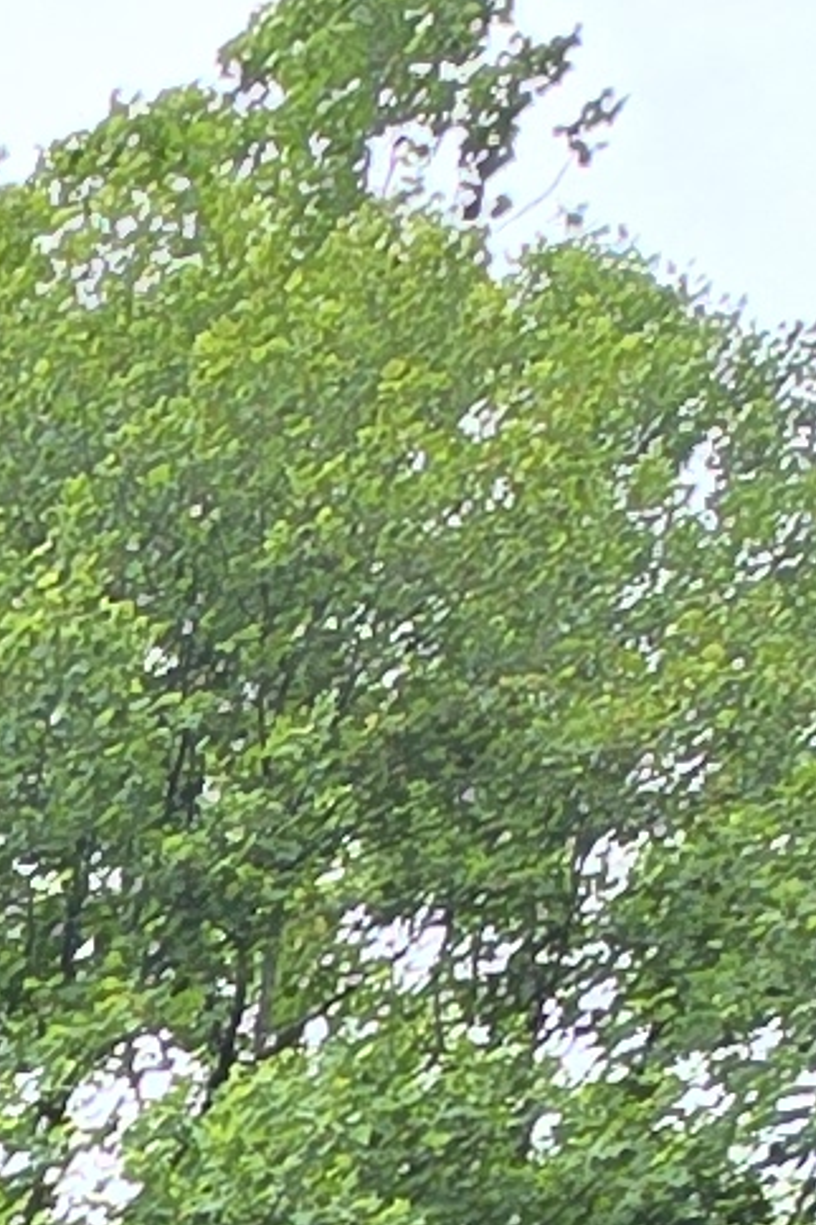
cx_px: -1931
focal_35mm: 112
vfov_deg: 13.3
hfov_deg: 8.9
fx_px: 3808
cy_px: 2980
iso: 50
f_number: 2.2
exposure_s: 1/163
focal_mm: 2.2
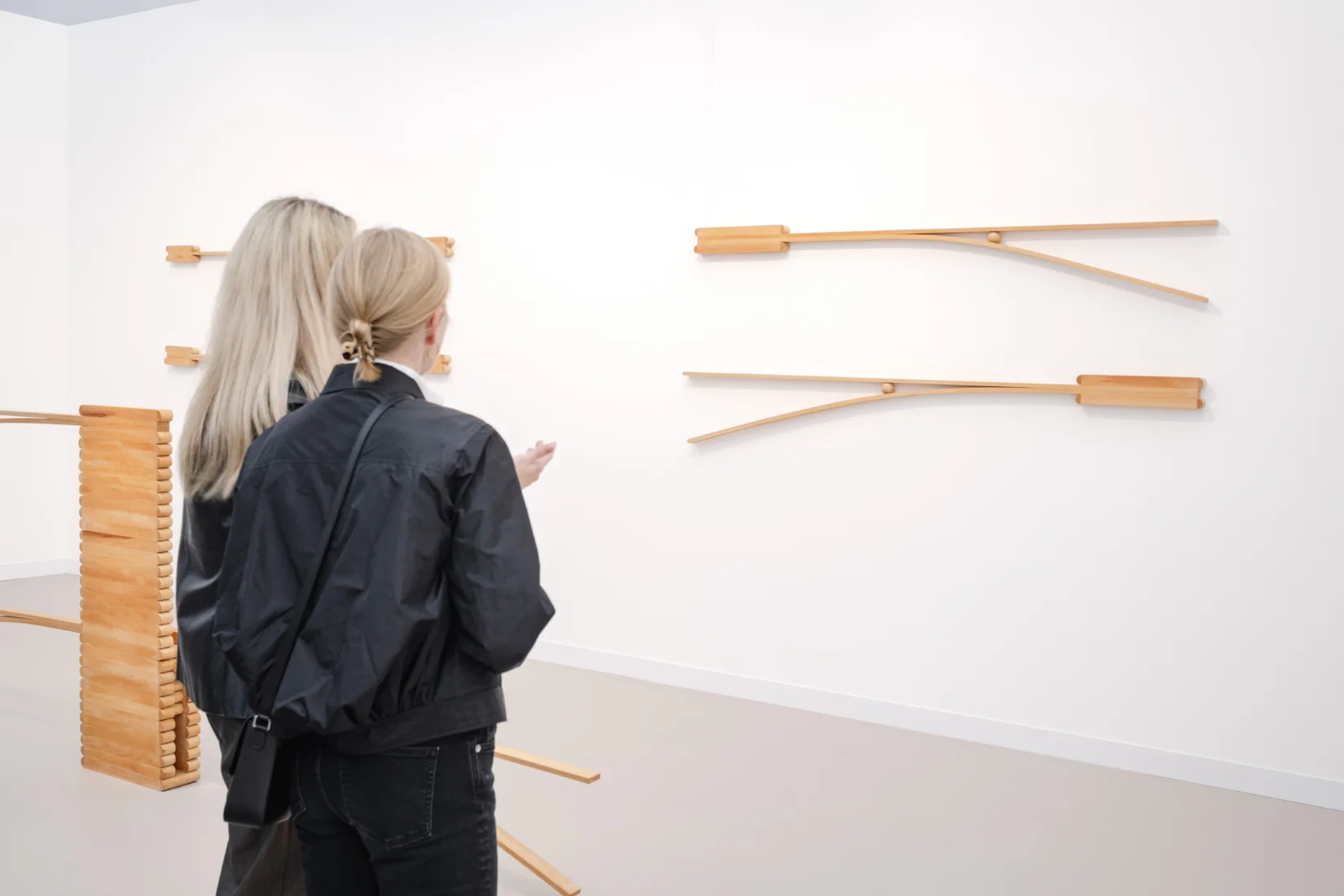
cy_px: 448
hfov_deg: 54.4
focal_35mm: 35
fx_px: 1307
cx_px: 672
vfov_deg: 37.9
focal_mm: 23
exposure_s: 1/60
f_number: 5.6
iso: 250
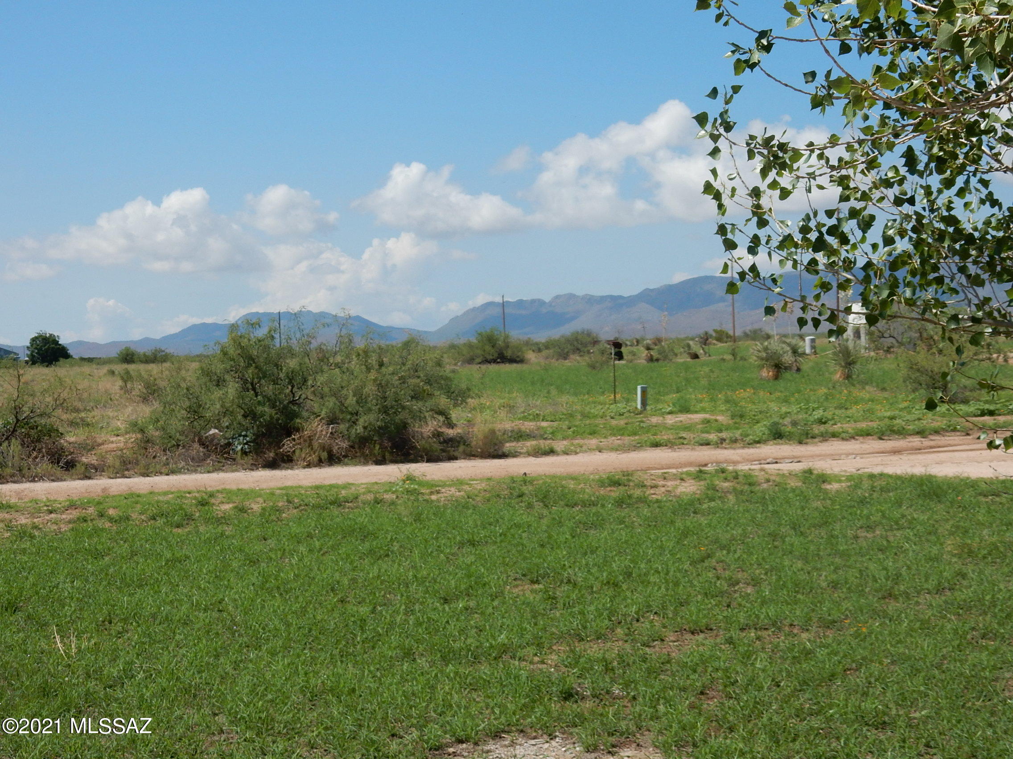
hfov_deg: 27.4
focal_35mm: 71
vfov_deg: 20.7
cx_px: 506
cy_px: 380
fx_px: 2078
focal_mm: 12.6
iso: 125
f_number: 4.8
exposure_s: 1/1250
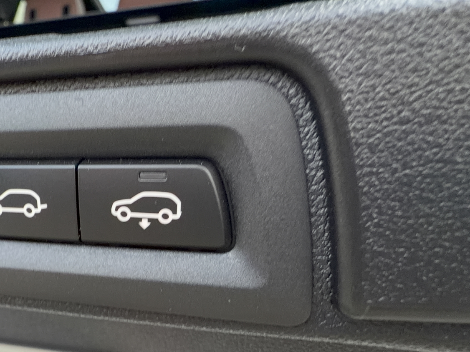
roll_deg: +0.0
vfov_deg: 47.2
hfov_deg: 56.7
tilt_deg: -6.5
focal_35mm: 29
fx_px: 394
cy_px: 244
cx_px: 87
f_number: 2.2
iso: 64
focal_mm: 2.22
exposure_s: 1/48
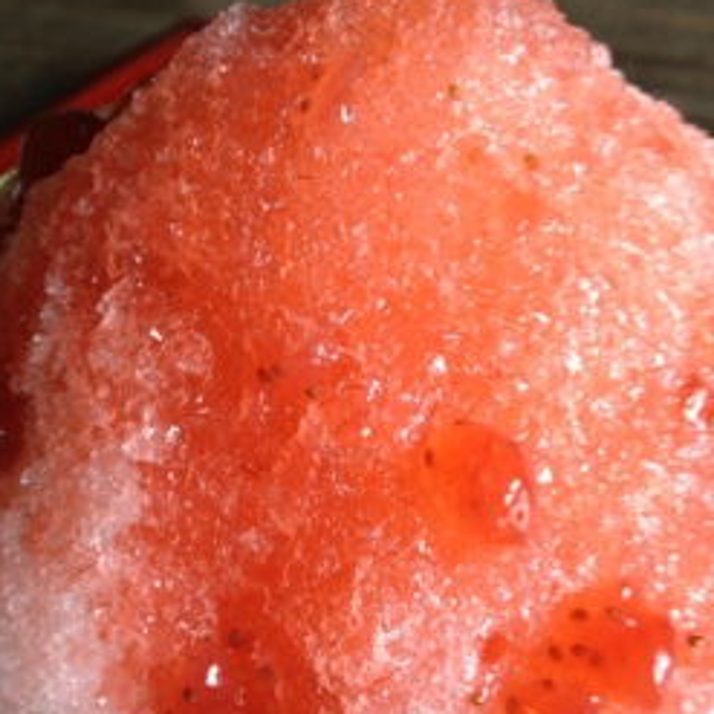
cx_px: 361
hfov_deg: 34.0
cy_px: 471
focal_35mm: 50
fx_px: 1167
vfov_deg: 33.7
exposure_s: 1/30
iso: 50
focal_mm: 4.28
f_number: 2.4
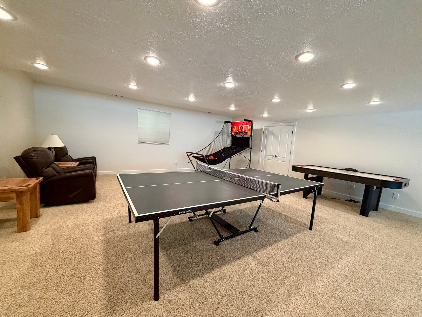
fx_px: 171
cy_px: 158
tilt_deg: -5.6
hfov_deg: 102.1
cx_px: 211
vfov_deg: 85.7
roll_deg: -3.1
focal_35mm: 14
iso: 320
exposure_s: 1/60
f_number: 2.2
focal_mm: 2.22
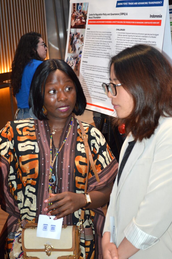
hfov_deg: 18.9
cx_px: 86
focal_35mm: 72
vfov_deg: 28.1
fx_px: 517
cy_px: 130
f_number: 5.3
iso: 1600
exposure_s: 1/60
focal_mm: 48
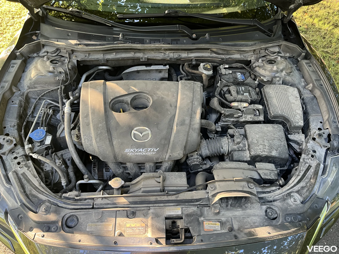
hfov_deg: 67.3
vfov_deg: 53.1
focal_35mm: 26
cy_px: 127
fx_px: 255
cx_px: 170
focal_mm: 5.1
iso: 125
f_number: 1.6
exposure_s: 1/64
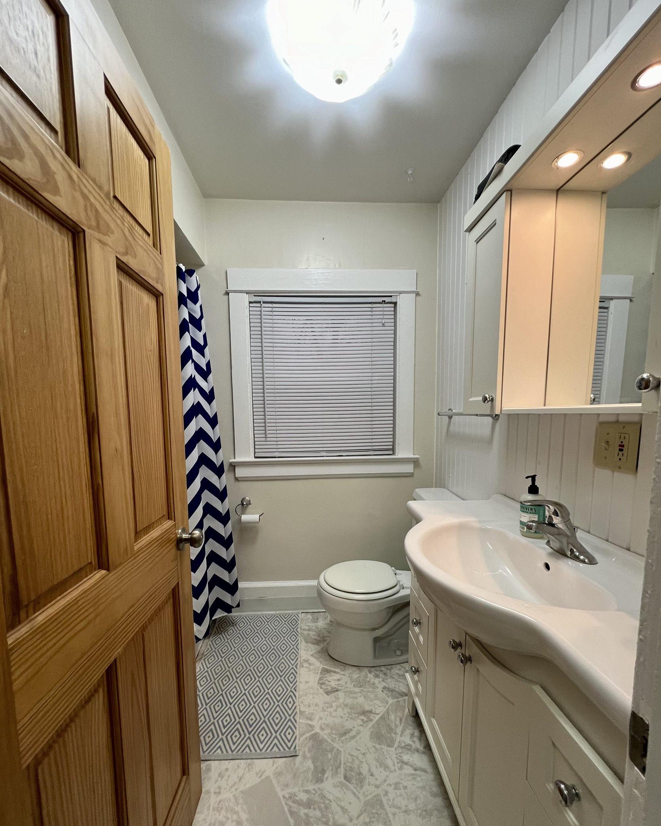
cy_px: 453
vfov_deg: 100.4
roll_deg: +0.5
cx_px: 330
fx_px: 342
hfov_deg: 88.0
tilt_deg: -5.9
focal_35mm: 14
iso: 160
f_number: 1.8
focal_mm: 1.57
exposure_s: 1/60
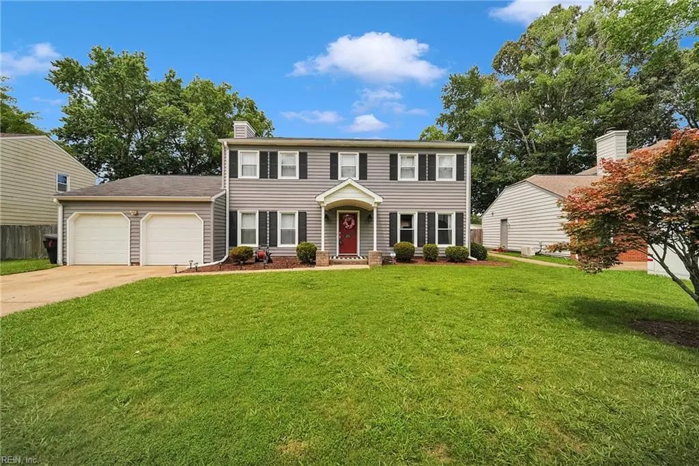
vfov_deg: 90.0
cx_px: 350
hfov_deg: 112.6
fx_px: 233
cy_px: 233
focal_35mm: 12
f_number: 8
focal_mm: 12
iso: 5000
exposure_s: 1/8000
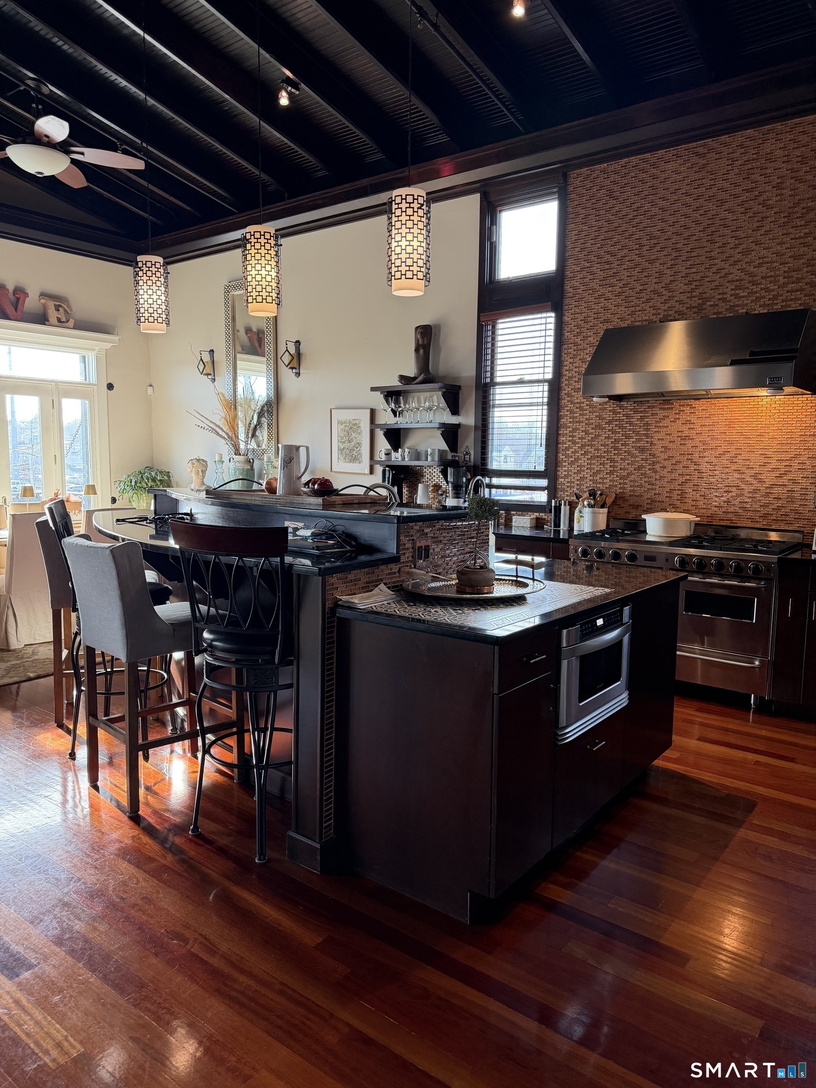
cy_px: 544
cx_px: 408
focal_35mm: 24
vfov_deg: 71.6
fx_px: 754
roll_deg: -0.8
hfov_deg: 56.8
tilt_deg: -5.9
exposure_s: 1/120
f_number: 1.78
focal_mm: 6.76
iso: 320
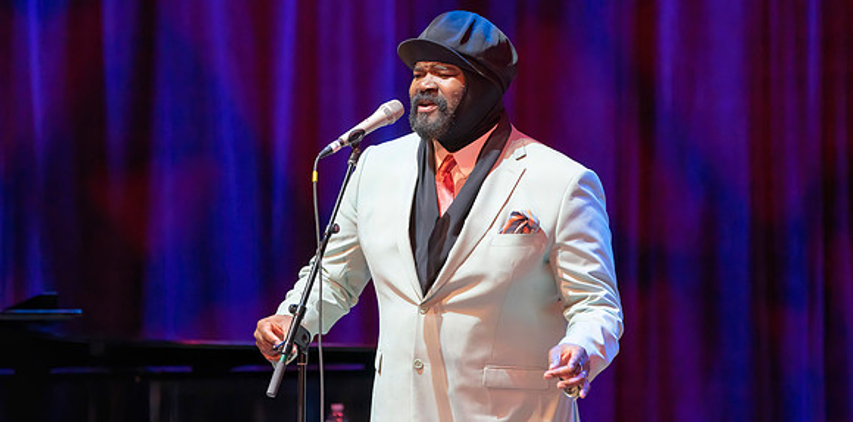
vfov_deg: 2.9
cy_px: 246
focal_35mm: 386
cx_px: 426
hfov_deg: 5.8
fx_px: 8481
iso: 5000
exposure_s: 1/320
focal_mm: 358
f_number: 5.6
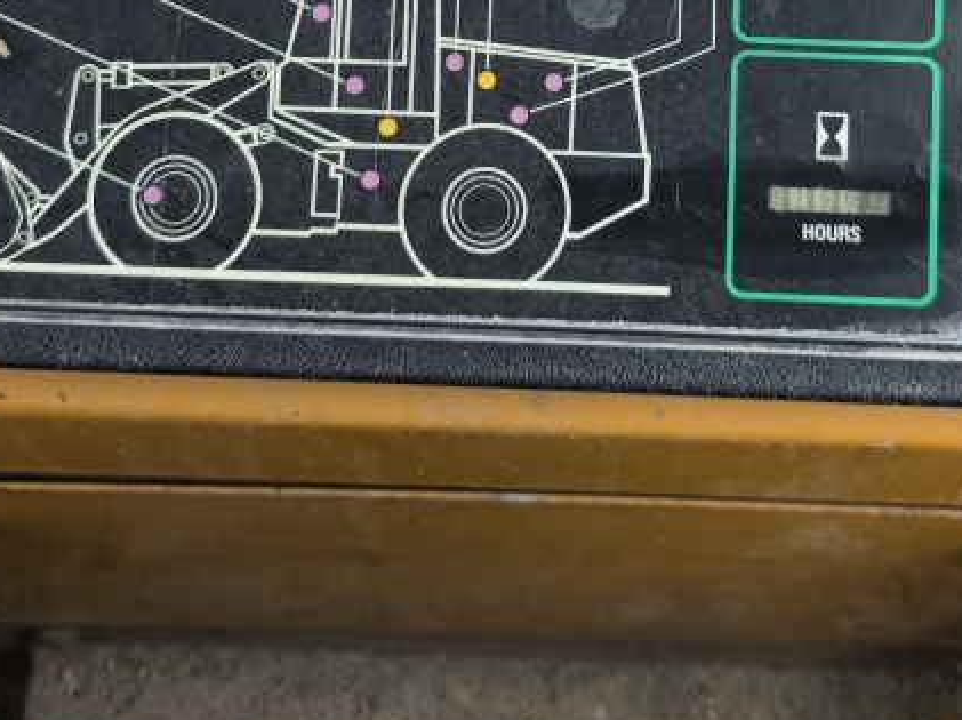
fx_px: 1555
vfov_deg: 24.5
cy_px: -55
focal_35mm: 56
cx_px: 592
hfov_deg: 34.2
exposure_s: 1/359
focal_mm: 6.3
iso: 32
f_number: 1.7
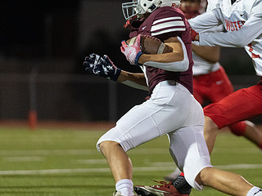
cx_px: 188
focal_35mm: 337
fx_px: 2551
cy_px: 69
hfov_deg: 5.9
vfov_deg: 4.4
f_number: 2.8
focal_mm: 174
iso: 5000
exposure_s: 1/1000
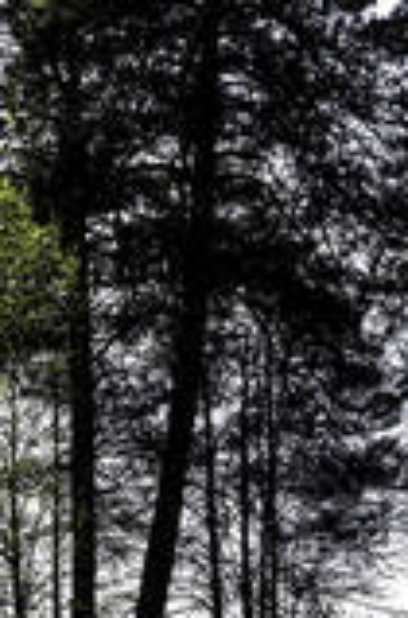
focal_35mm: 281
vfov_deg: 7.4
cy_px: 311
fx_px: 4808
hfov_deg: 4.9
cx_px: 152
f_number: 9
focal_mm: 62
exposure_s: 1/320
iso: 200
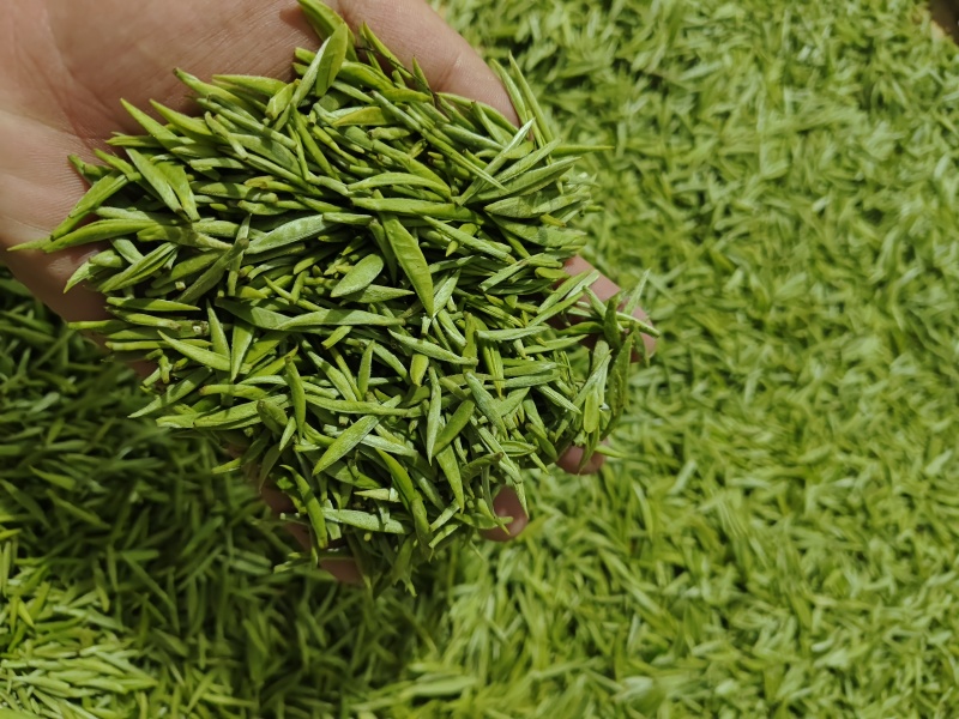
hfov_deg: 73.9
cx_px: 480
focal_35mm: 23
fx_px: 637
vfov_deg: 58.9
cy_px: 360
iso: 1341
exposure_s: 1/50
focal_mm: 5.56
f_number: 1.88
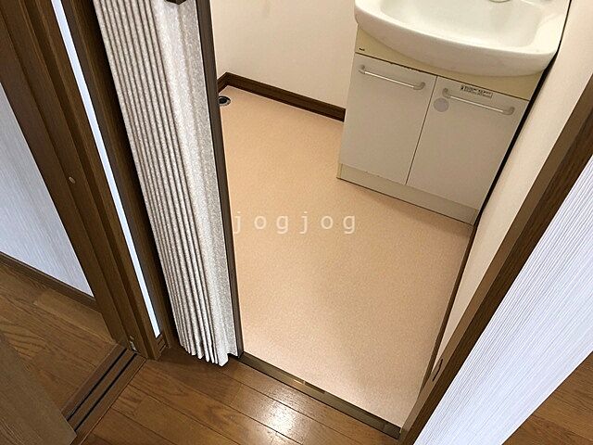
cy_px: 222
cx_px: 296
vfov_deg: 49.7
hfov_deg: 63.4
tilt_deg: -46.6
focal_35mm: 28
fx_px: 480
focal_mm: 3.99
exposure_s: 1/17
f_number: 1.8
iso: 50
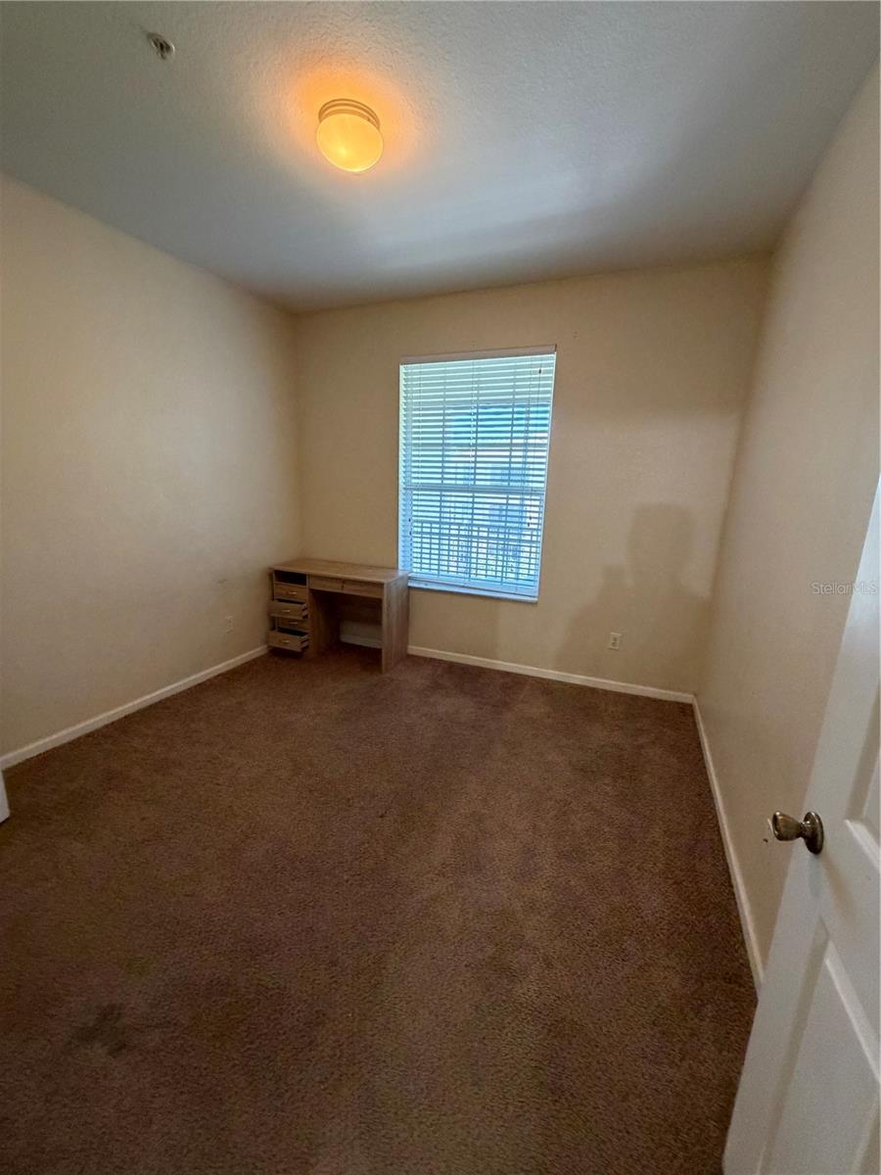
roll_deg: -2.2
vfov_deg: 102.1
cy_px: 588
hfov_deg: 85.7
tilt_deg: -11.5
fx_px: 475
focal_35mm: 14
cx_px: 440
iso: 500
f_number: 2.2
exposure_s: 1/60
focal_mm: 2.22
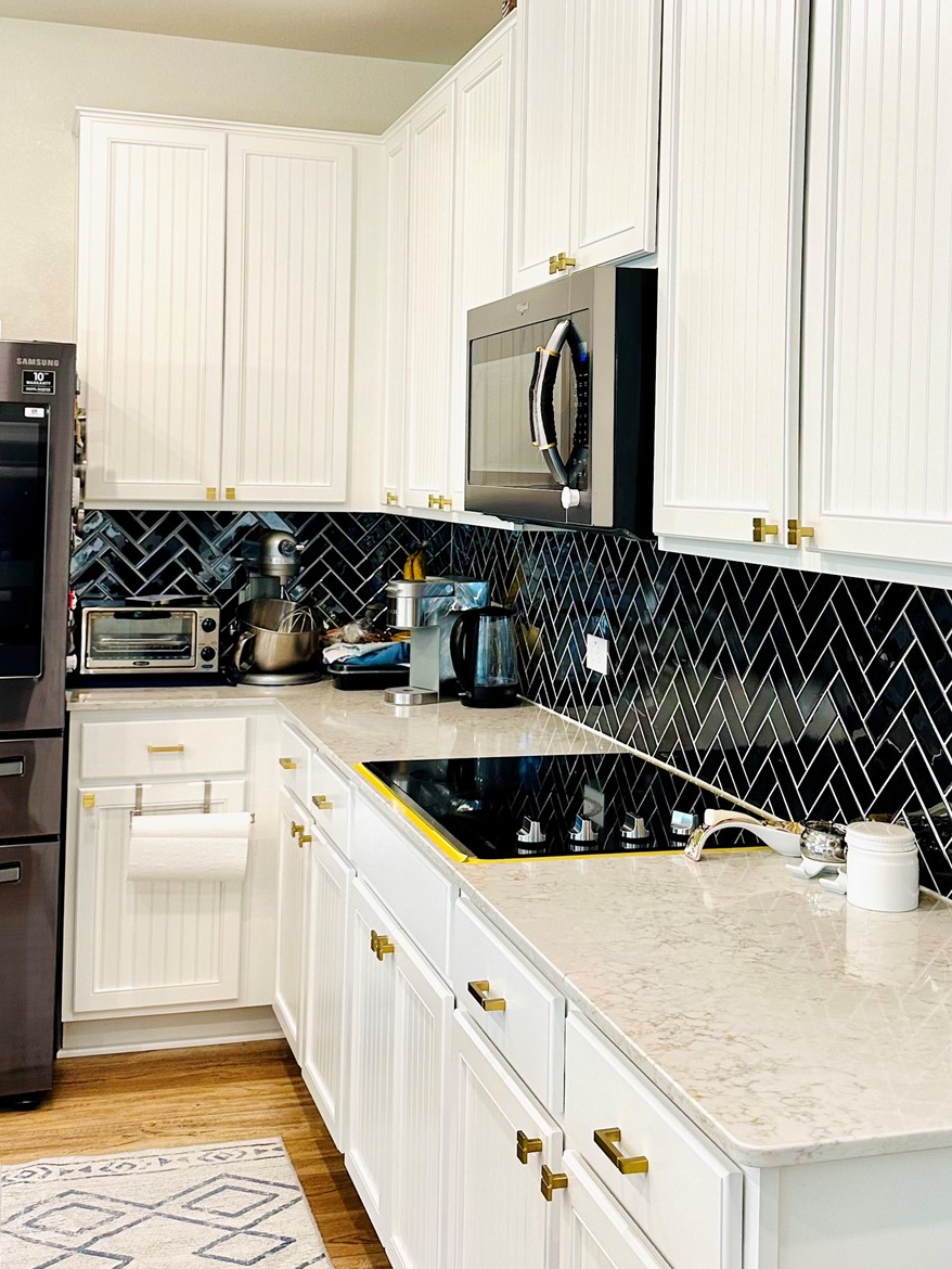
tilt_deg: +0.8
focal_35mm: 42
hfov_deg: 34.3
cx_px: 507
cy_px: 453
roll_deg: -2.1
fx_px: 1540
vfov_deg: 44.3
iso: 125
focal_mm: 6.86
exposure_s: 1/120
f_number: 1.78
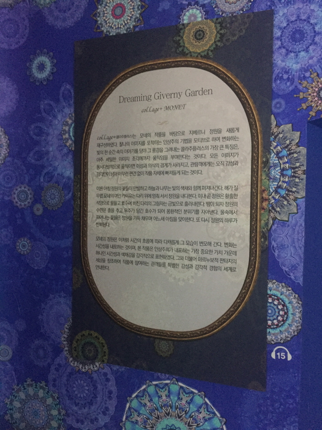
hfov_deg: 48.2
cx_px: 161
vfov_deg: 61.7
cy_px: 215
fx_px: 360
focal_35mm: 29
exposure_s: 1/15
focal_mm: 4.15
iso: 500
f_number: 2.2
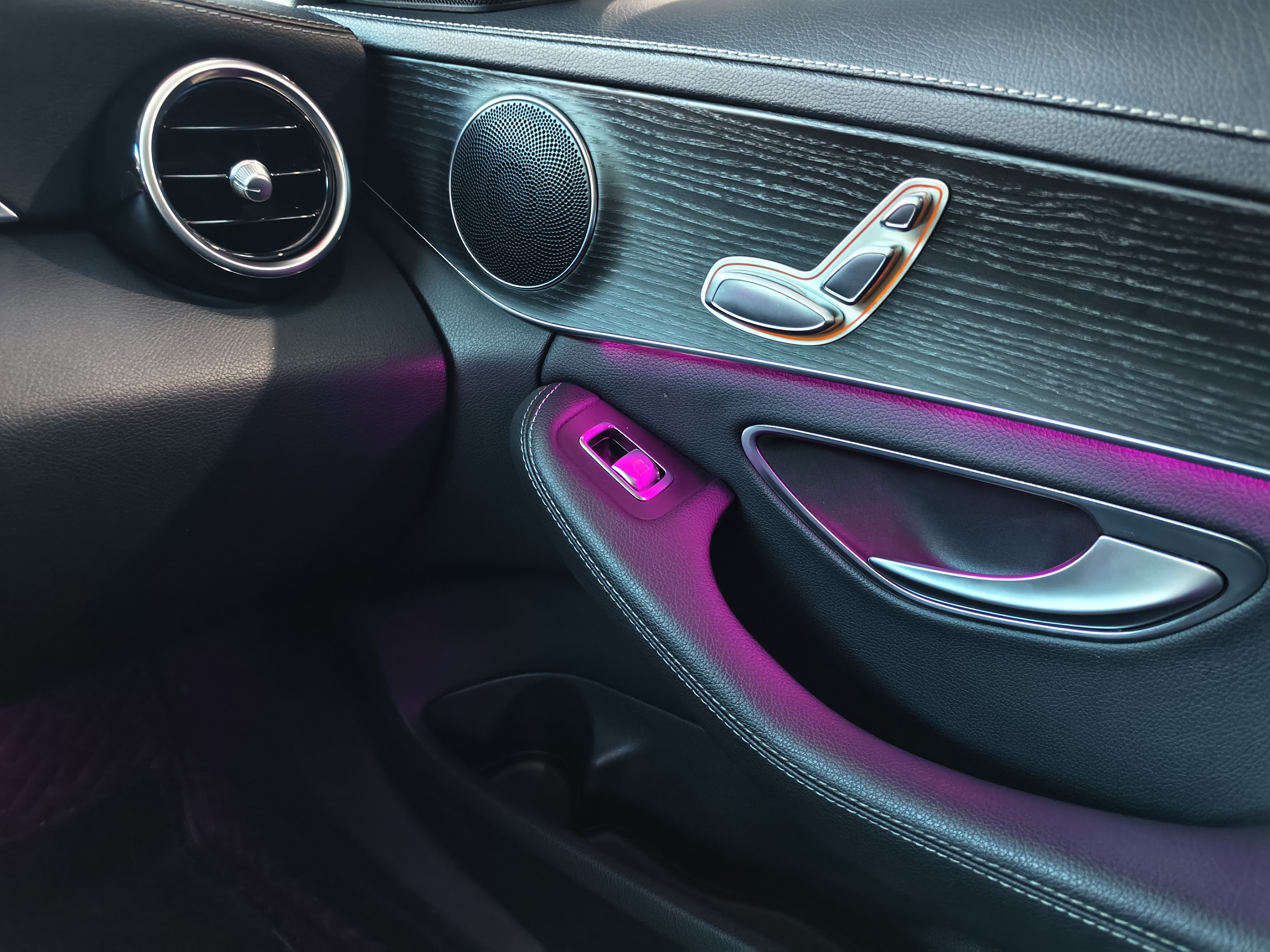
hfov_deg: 73.9
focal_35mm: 23
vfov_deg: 58.9
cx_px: 635
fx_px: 844
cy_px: 476
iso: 1083
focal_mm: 5.6
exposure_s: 1/25
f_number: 1.57
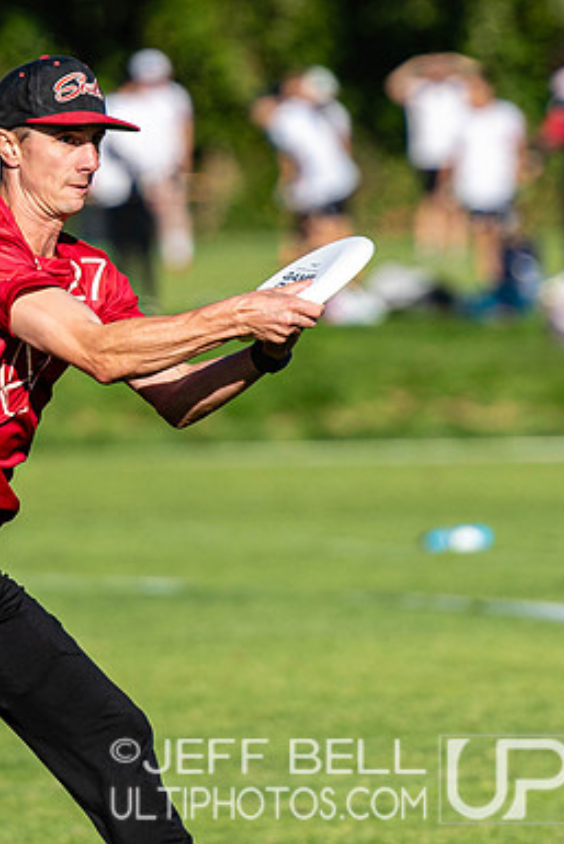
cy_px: 294
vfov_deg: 2.2
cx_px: 118
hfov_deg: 1.5
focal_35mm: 949
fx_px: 22280
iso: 100
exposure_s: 1/1600
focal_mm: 200
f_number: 3.2
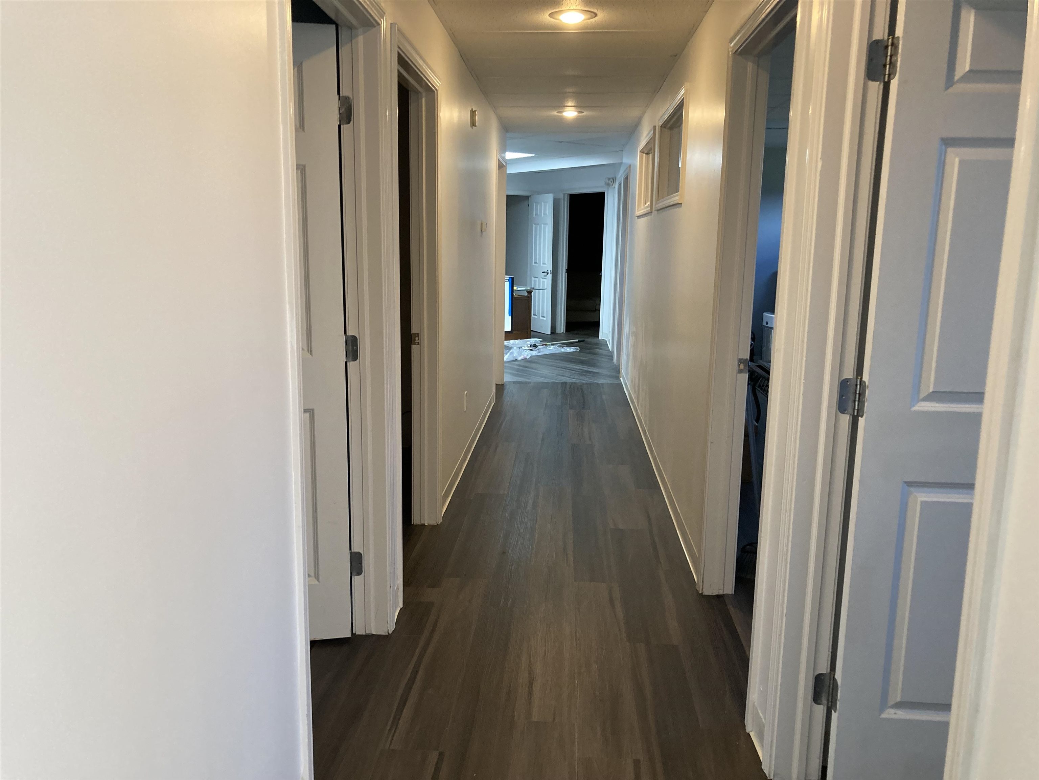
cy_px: 390
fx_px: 840
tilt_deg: -10.7
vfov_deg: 49.7
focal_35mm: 28
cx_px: 520
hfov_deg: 63.4
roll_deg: -1.4
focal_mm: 3.99
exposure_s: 1/60
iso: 160
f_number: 1.8
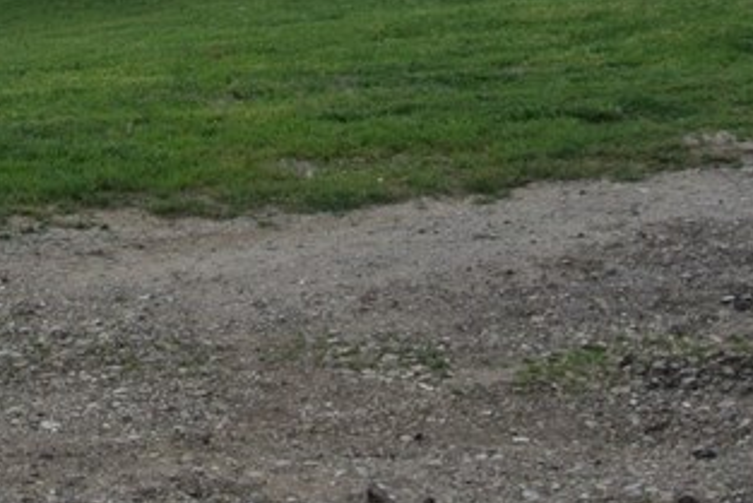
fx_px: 2030
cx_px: -172
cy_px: -260
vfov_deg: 13.3
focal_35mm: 97
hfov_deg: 19.7
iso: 100
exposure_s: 1/250
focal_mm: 10.7
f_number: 3.5
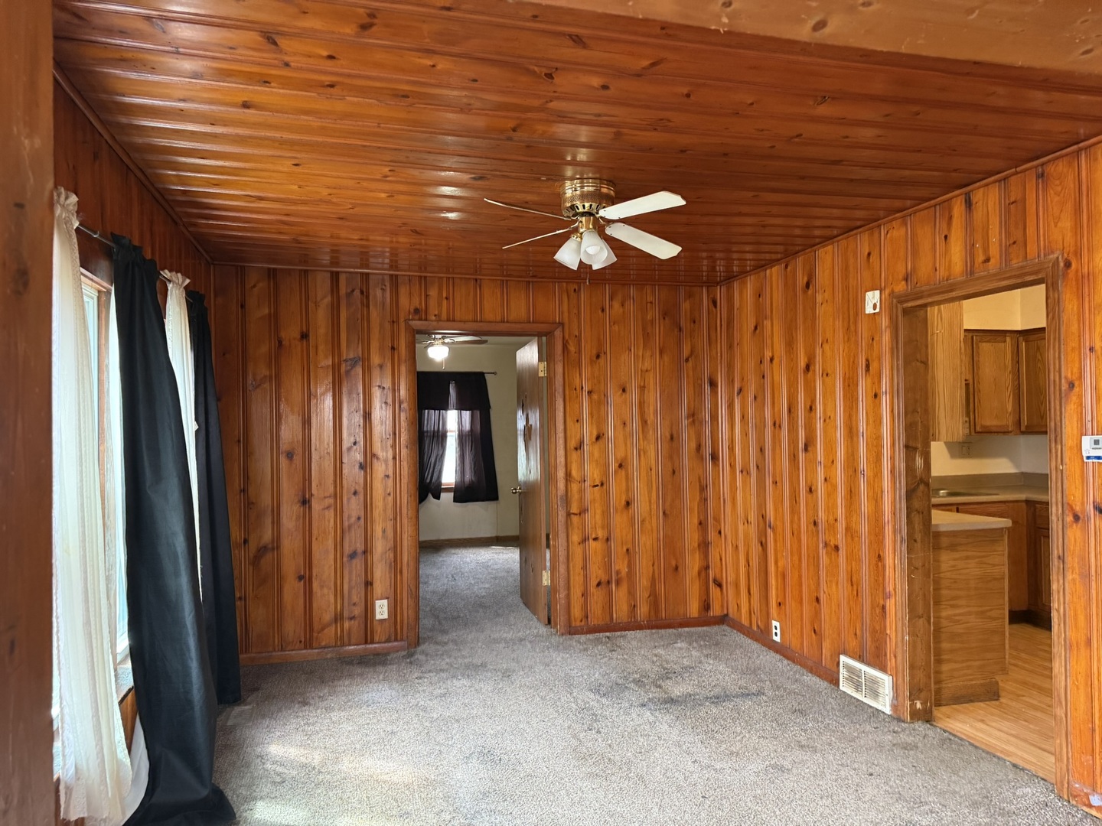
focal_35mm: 24
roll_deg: +0.9
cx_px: 551
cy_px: 413
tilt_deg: +0.7
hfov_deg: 71.6
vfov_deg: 56.8
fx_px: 764
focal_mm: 6.76
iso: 250
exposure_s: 1/60
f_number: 1.78
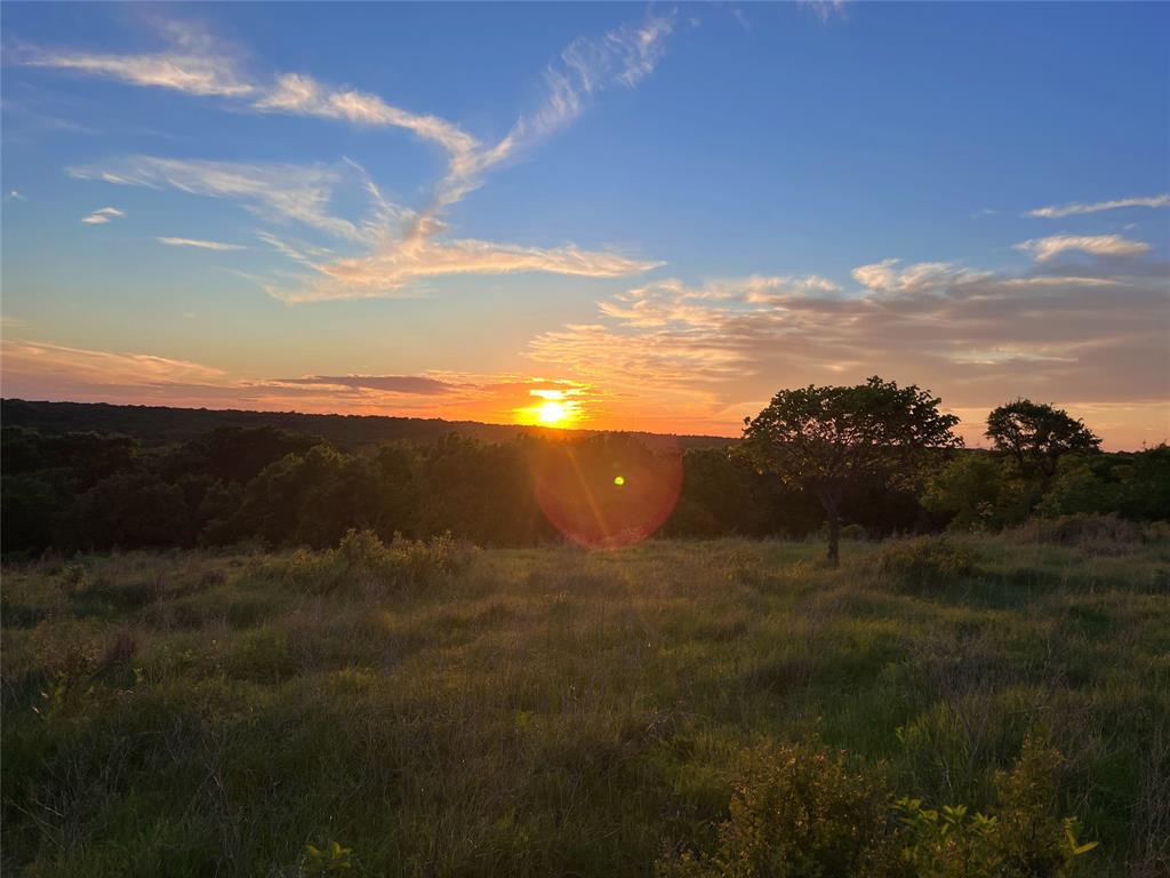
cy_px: 439
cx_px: 585
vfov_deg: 53.1
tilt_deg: -0.5
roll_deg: -2.9
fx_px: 879
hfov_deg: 67.3
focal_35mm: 26
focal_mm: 5.7
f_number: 1.5
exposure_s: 1/1901
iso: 50
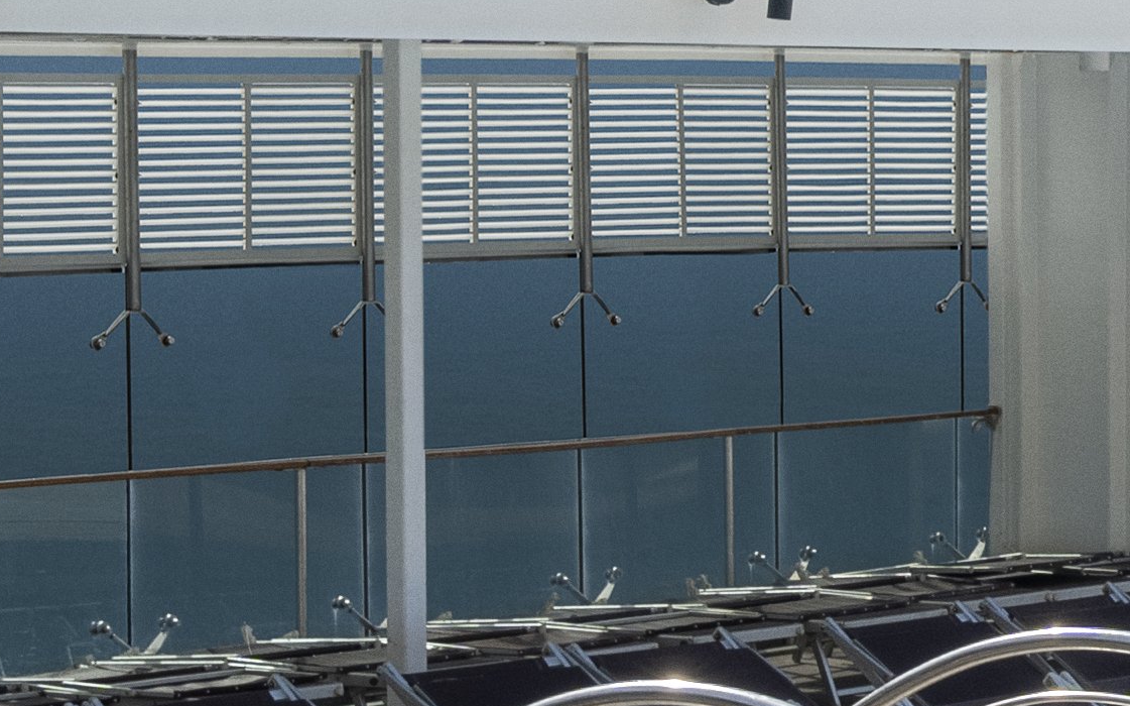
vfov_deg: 7.9
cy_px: 245
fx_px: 5080
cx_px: 2517
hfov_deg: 11.1
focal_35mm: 165
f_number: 8
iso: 200
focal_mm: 21
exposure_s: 1/320
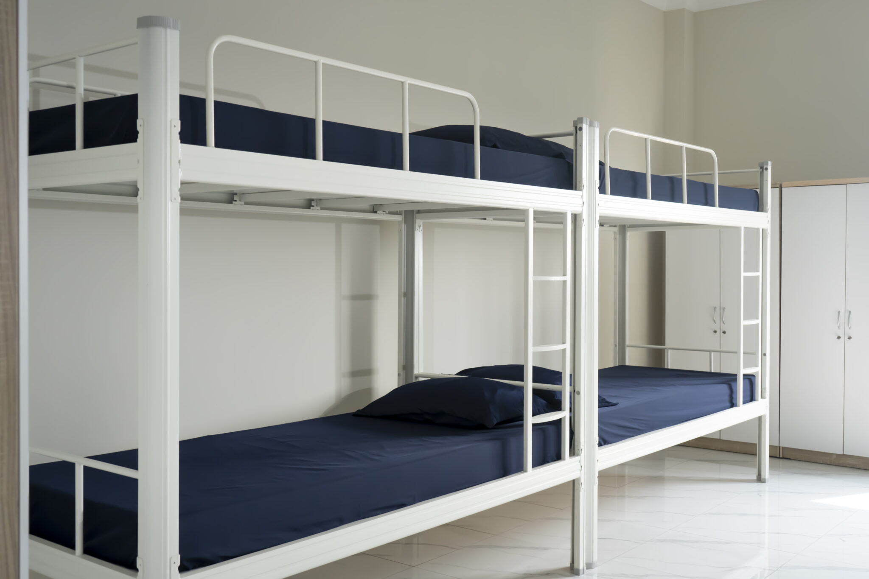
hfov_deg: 51.9
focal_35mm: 37
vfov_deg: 35.9
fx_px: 893
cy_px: 290
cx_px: 434
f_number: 8
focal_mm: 37
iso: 2000
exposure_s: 1/160
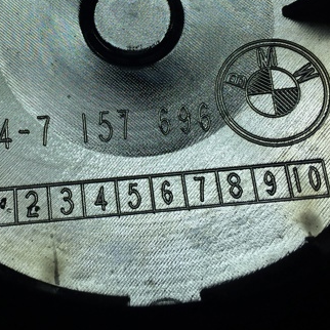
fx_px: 550
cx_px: 89
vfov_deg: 33.2
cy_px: 119
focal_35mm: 51
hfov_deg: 32.9
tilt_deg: -50.6
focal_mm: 4.15
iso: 32
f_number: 2.2
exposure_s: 1/694
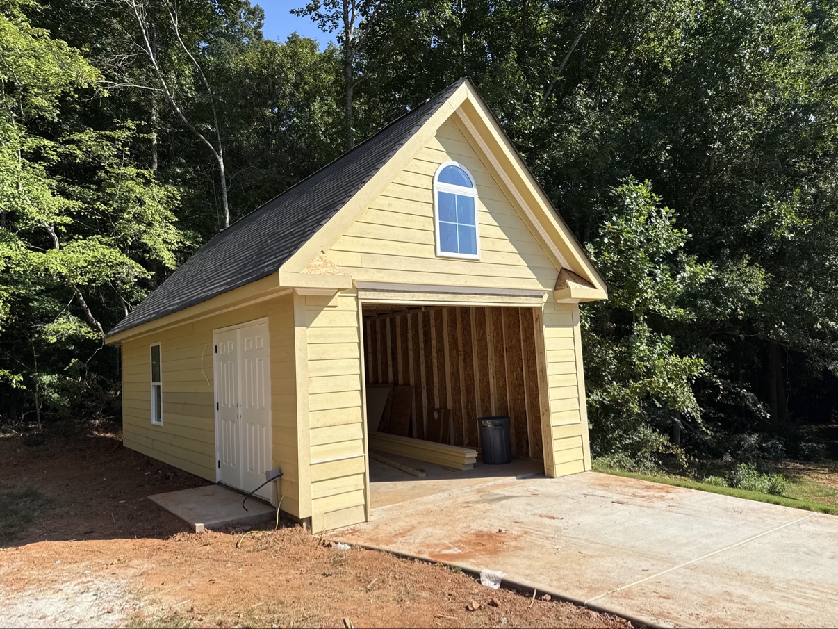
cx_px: 419
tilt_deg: +4.5
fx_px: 581
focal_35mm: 24
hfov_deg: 71.6
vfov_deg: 56.8
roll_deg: +2.4
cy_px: 314
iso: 80
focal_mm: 6.76
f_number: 1.78
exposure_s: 1/4673
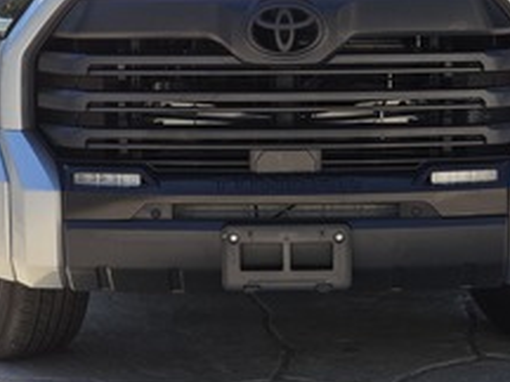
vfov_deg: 11.0
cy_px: 62
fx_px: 1974
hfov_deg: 14.7
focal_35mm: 134
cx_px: 302
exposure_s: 1/805
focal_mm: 7
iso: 25
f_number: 2.4
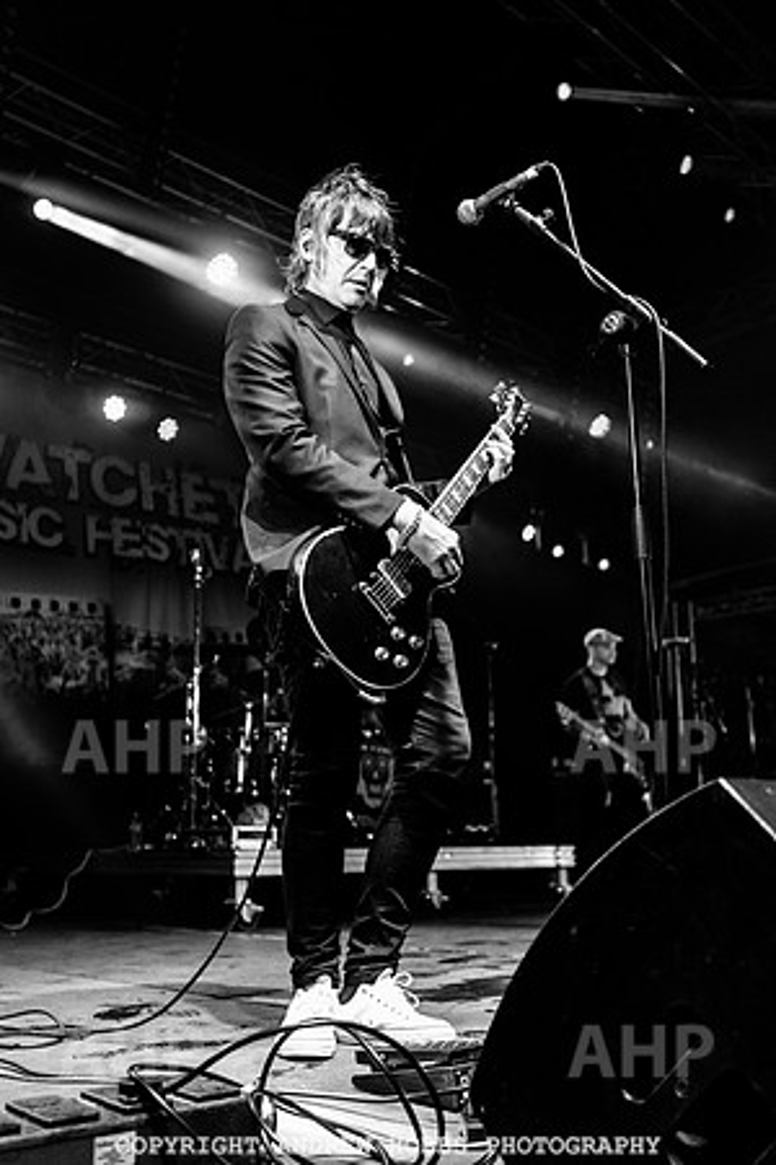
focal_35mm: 35
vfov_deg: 54.4
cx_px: 388
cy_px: 582
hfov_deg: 37.9
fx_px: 1132
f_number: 4
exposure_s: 1/500
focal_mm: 35
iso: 4000
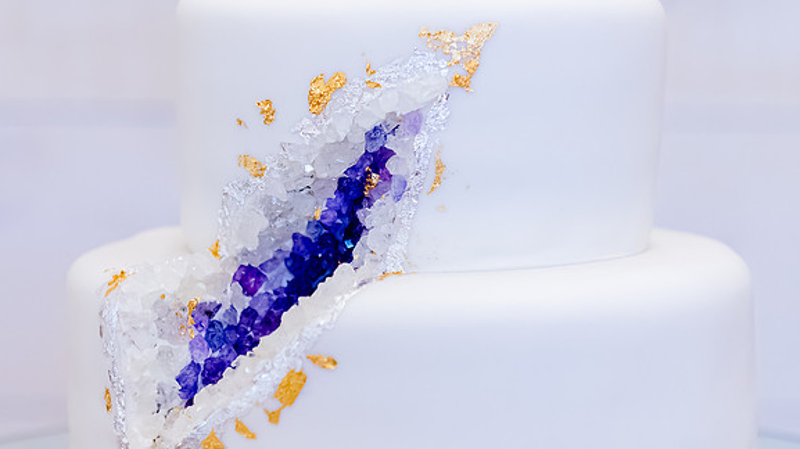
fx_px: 2354
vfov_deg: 10.9
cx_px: 364
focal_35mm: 111
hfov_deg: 19.3
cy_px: 216
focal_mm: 70
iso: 2000
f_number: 3.5
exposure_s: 1/400
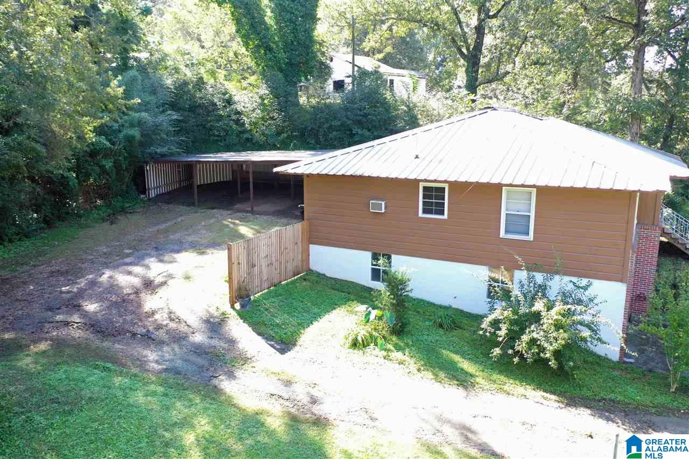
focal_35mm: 28
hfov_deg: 65.5
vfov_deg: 46.4
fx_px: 536
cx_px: 344
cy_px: 230
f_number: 2.8
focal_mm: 10.26
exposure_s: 1/15
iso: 640
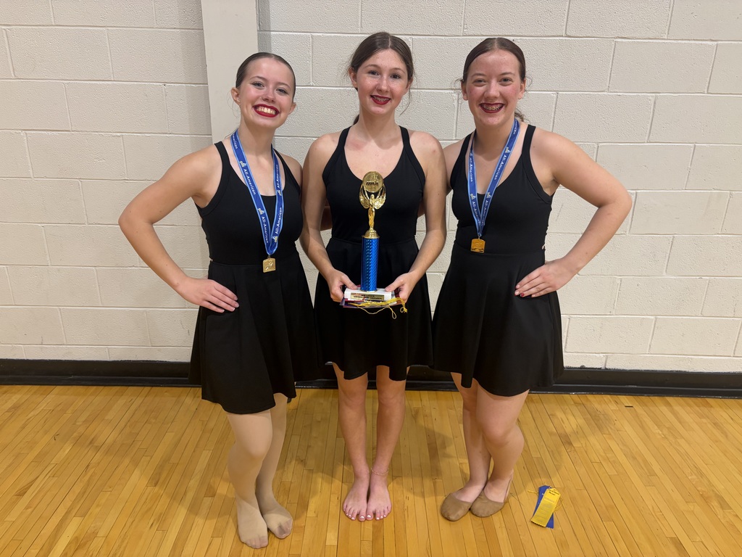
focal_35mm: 26
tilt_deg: -20.6
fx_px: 557
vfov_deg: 53.1
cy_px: 278
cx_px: 371
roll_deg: -0.4
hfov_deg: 67.3
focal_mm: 5.96
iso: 160
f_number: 1.6
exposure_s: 1/60
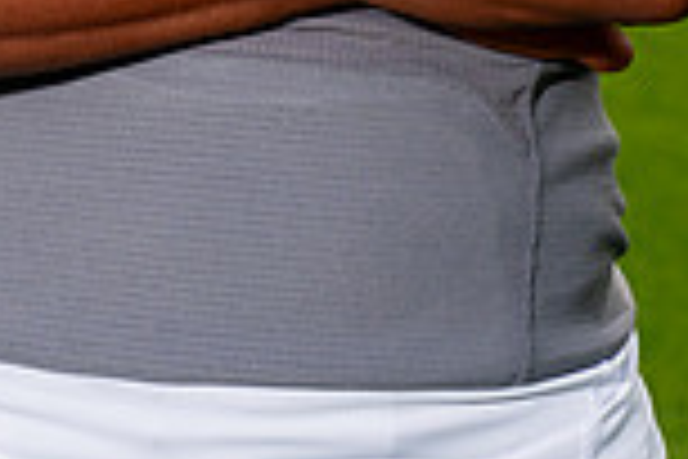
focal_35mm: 203
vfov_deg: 6.5
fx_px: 3879
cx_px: 252
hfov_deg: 10.1
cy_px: -513
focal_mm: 69
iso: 100
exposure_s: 1/640
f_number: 5.6
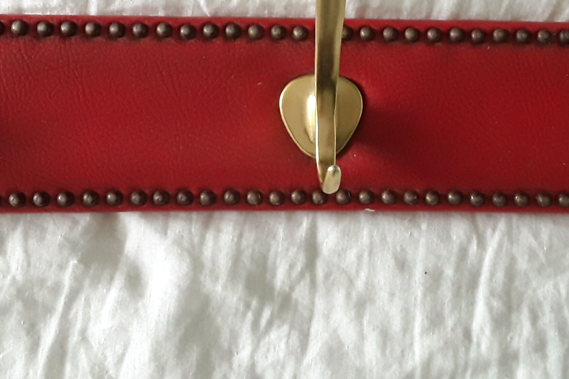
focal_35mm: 55
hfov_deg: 36.2
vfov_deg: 24.1
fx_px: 869
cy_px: 58
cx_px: 297
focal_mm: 2.91
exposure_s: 1/17
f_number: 1.9
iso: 200
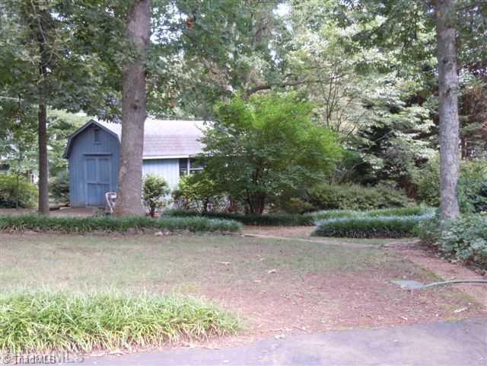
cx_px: 244
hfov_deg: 42.1
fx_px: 633
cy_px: 183
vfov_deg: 32.2
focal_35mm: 45
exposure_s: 1/60
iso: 320
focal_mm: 8.1
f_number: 4.6
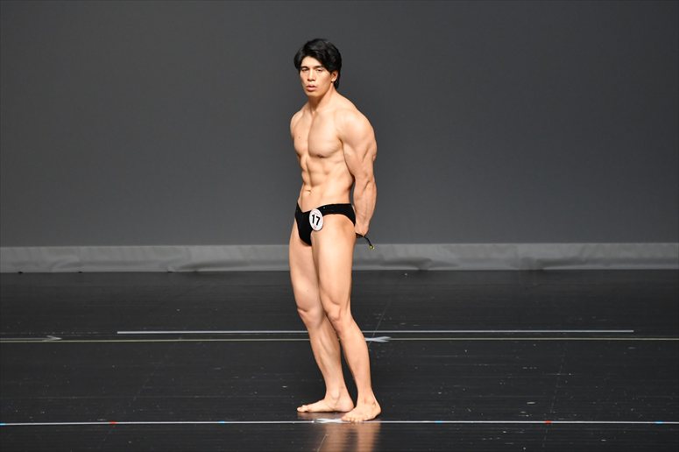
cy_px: 226
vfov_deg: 4.4
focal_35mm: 315
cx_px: 340
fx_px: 5938
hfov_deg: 6.5
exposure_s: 1/400
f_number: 5.6
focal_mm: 210
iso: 2500
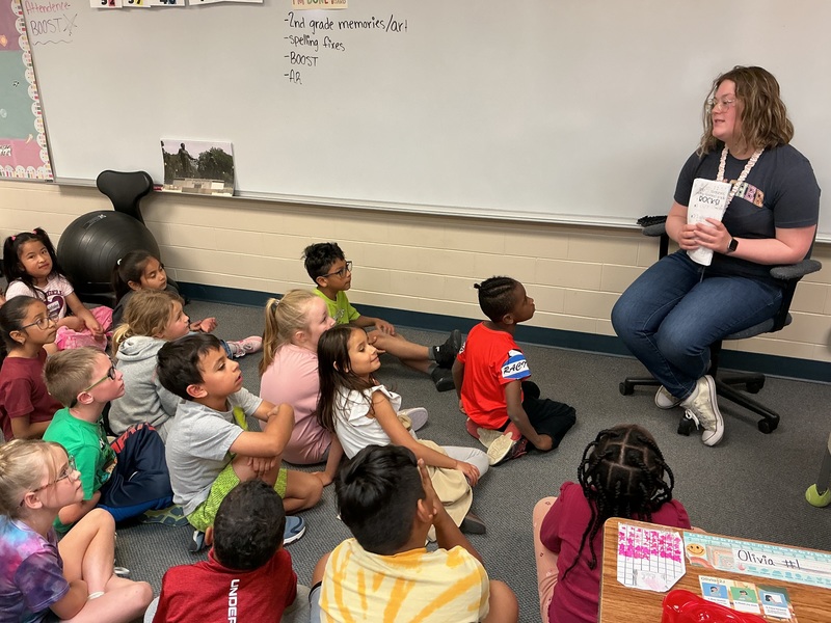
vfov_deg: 48.2
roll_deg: +0.9
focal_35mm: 29
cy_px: 312
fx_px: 696
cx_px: 416
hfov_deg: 61.7
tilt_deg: -21.8
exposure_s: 1/60
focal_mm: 3
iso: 80
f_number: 1.8
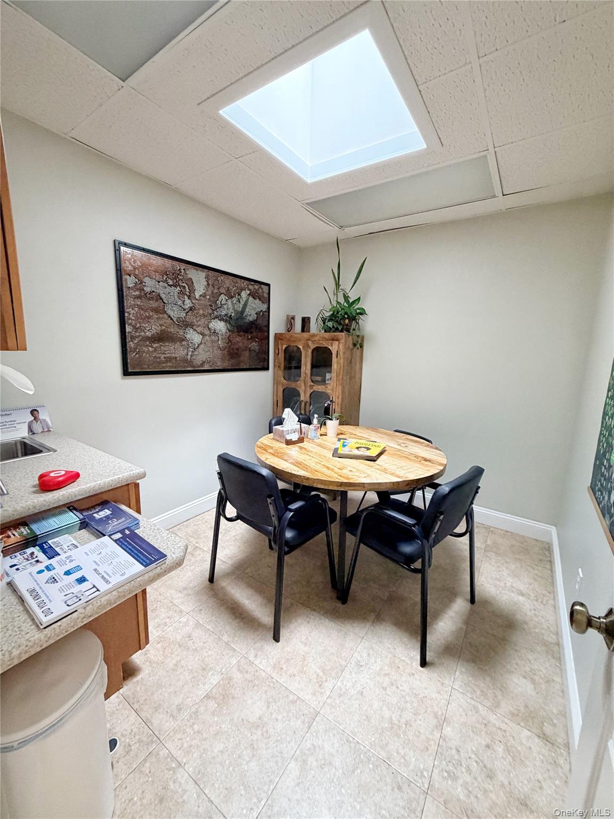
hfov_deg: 85.7
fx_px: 331
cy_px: 410
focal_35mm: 14
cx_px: 307
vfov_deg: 102.1
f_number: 2.2
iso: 320
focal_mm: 2.22
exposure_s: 1/120
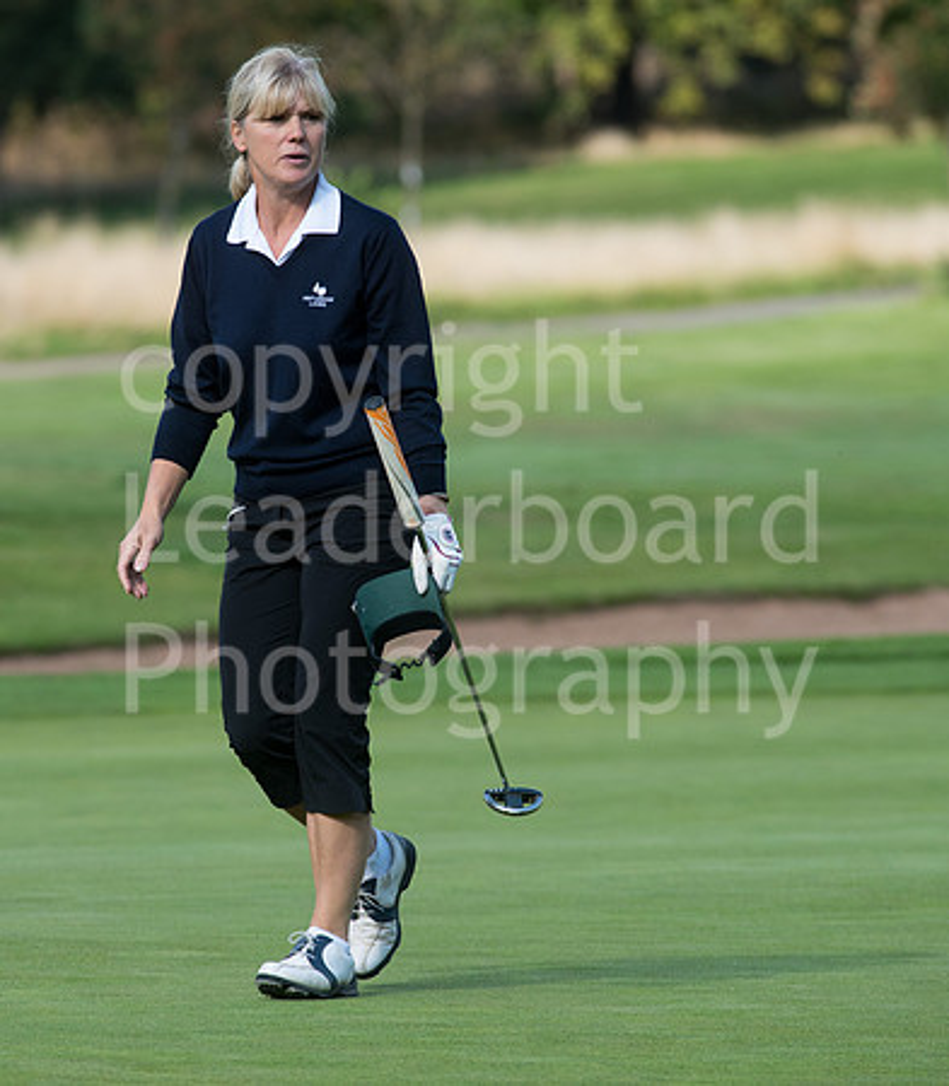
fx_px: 14377
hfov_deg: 3.8
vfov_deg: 4.3
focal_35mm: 431
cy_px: 511
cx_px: 344
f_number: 7.1
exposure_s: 1/1600
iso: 400
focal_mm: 300
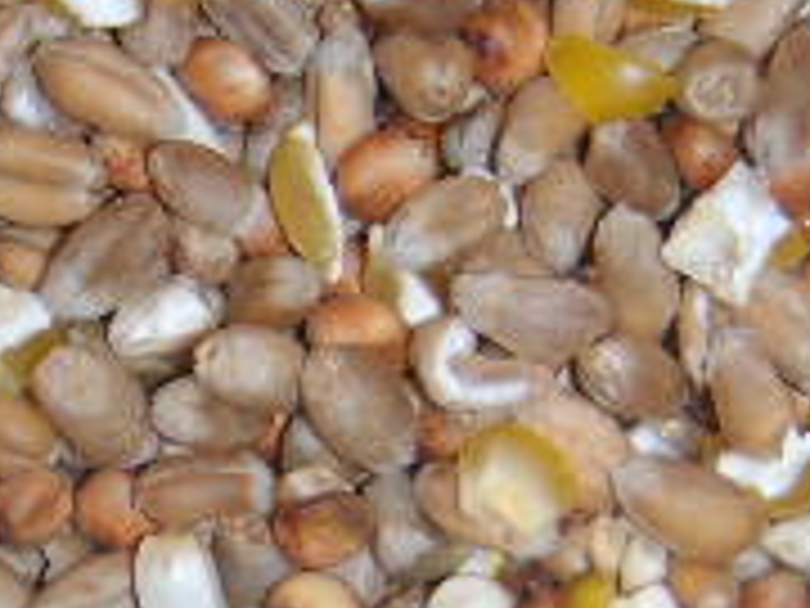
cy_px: 689
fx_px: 3159
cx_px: 14
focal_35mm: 135
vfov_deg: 10.8
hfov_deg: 14.4
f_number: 3.5
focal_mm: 6.4
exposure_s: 1/60.2
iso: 64
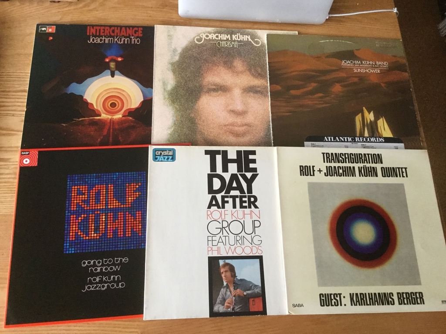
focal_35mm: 31
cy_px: 167
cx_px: 223
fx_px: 399
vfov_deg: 45.4
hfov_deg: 58.4
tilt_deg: -69.2
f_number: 2.4
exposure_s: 1/30
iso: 160
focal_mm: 3.3
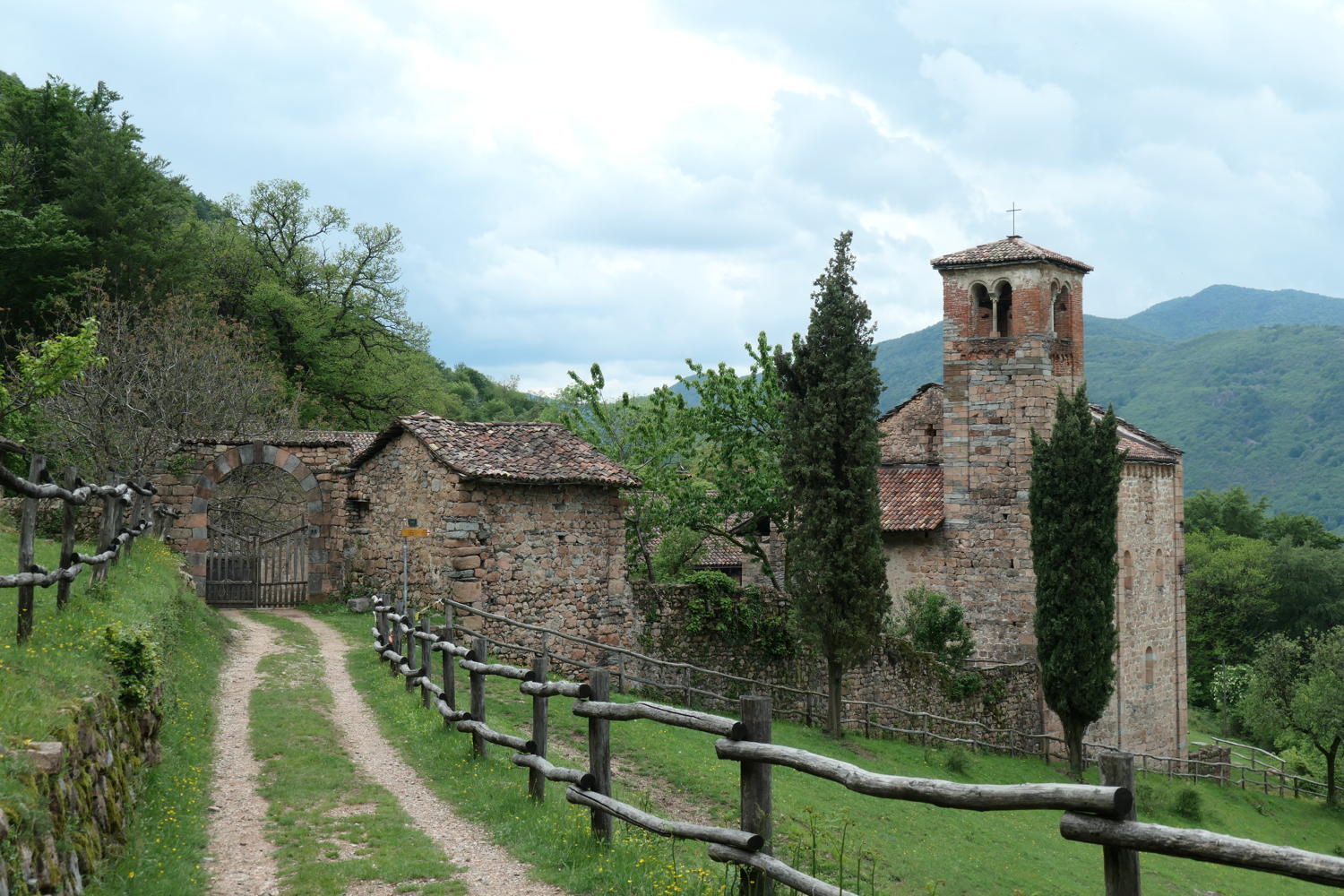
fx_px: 1643
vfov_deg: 30.5
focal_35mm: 44
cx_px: 672
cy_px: 448
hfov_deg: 44.5
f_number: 4
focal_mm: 16.2
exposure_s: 1/800
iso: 200
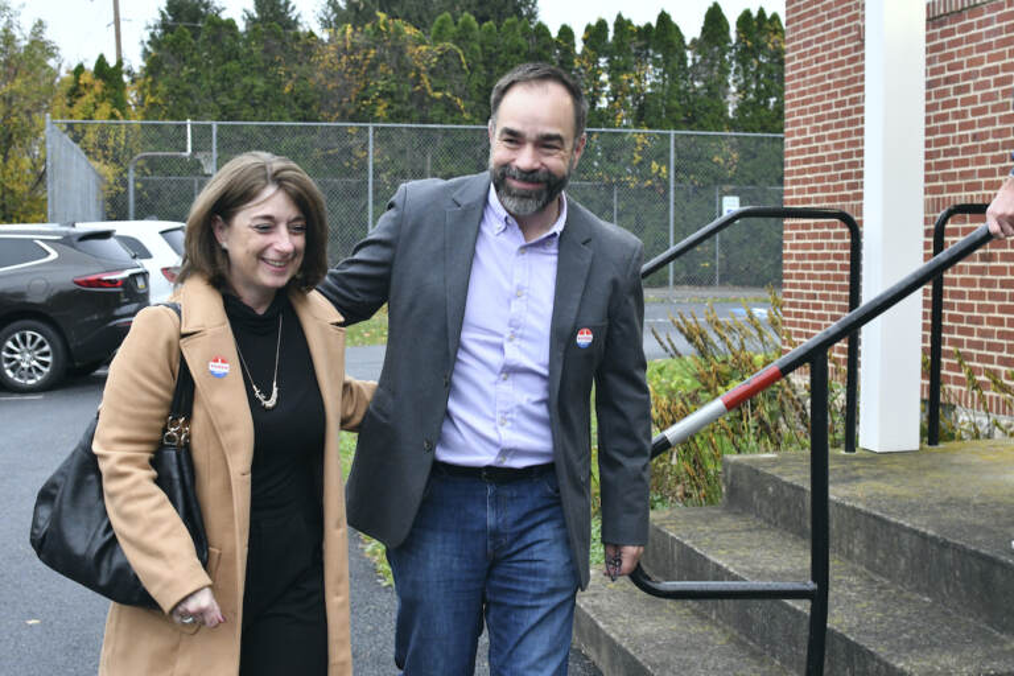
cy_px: 338
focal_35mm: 52
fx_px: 1479
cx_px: 507
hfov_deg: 37.9
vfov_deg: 25.8
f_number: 5.6
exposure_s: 1/200
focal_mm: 35
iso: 2000
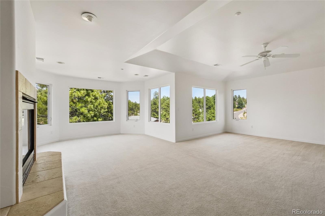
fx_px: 135
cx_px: 162
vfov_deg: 77.3
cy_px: 108
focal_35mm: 15
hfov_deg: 100.4
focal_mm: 10
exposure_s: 1/80
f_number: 8
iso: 800
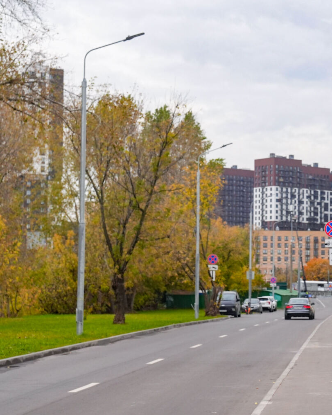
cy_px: 223
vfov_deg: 20.0
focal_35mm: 96
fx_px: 1179
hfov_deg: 15.9
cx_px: 262
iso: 800
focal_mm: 54
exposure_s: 1/1600
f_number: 5
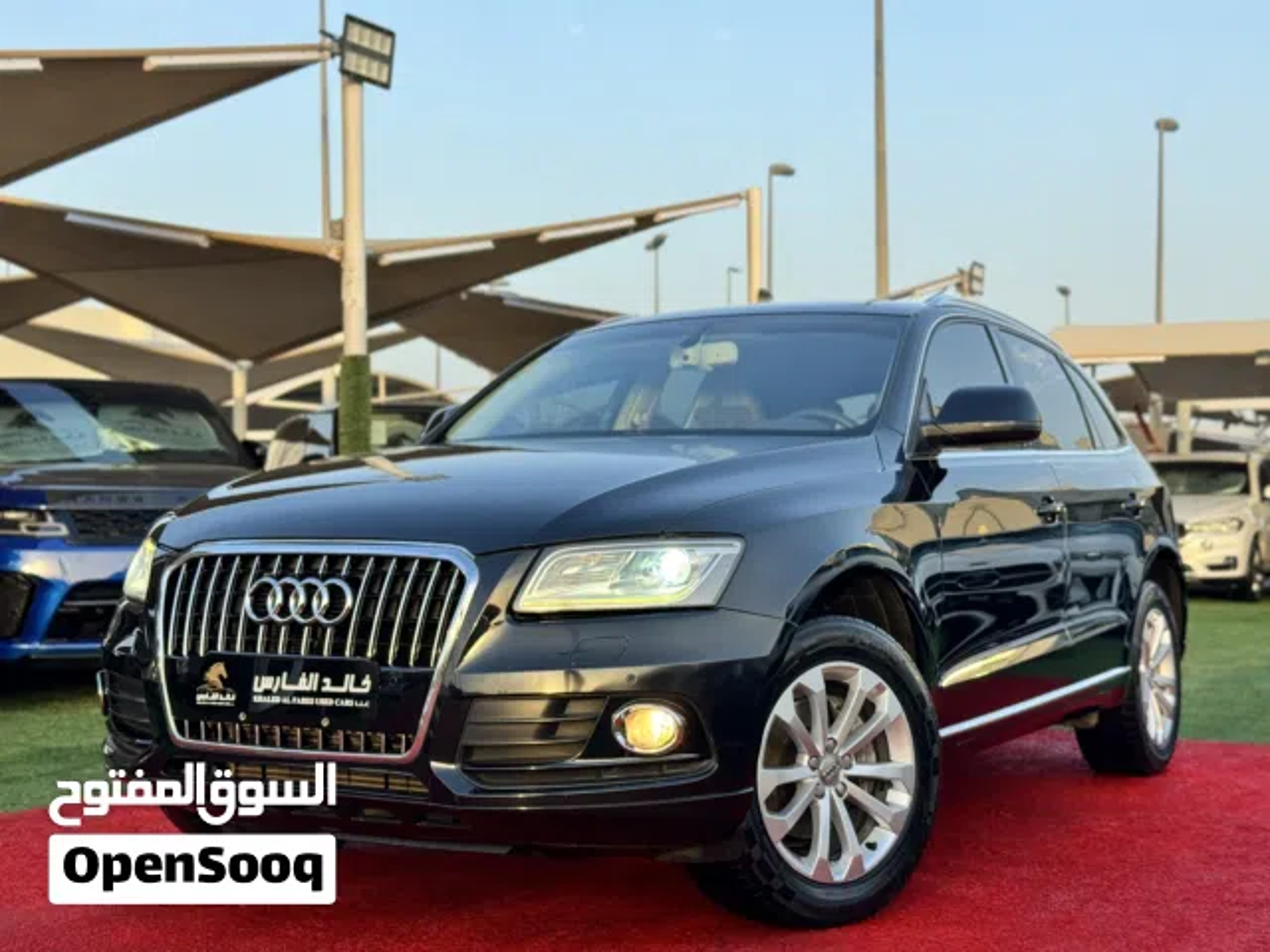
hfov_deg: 39.7
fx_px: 1761
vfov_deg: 30.3
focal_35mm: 48
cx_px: 635
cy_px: 476
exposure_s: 1/347
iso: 64
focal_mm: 6.76
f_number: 1.78
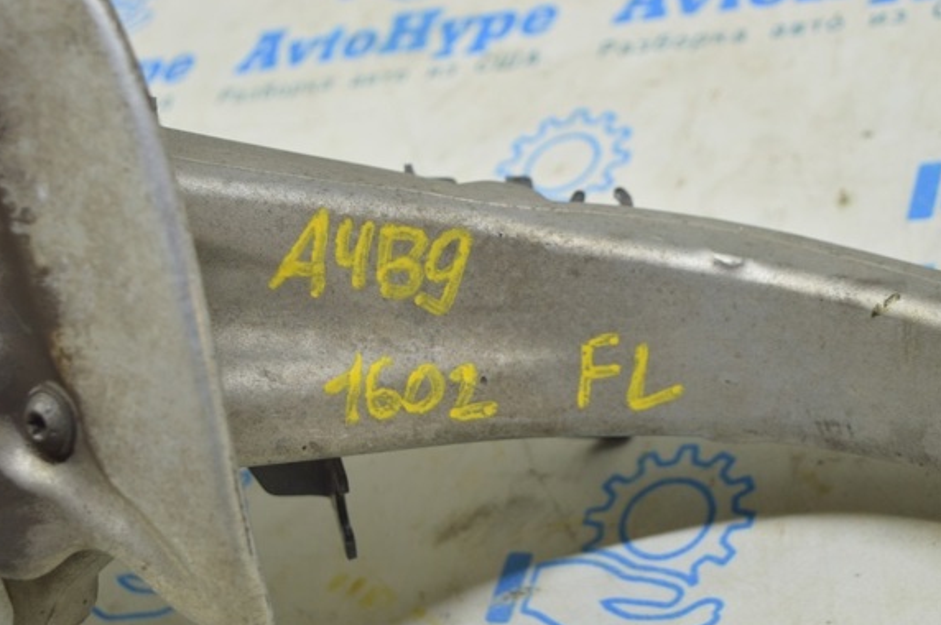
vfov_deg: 18.0
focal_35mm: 76
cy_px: 346
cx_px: 451
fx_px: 1973
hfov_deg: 26.8
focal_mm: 45
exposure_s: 1/20
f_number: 5.6
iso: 400
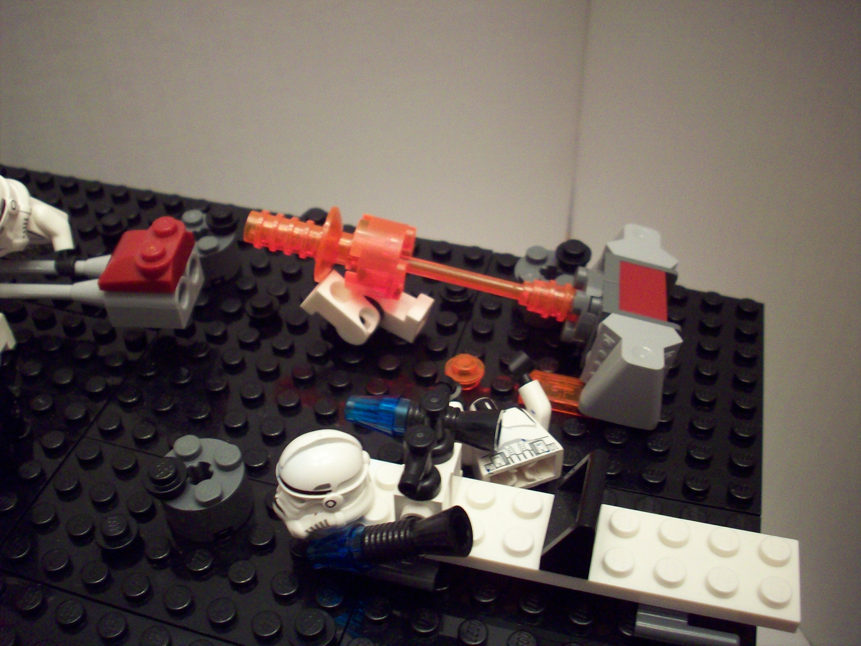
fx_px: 920
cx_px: 430
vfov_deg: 38.7
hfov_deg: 50.1
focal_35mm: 37
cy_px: 323
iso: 160
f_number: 2.8
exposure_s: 1/10
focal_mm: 6.2
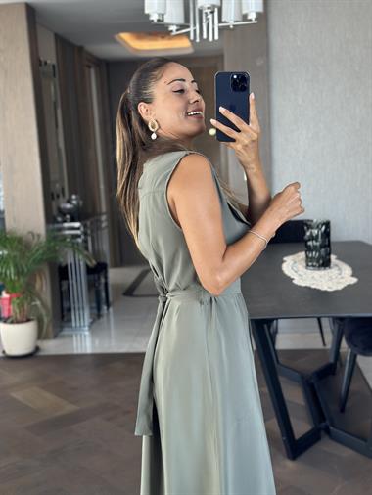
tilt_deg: -17.0
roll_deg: +2.3
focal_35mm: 48
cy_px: 248
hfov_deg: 30.3
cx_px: 186
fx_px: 687
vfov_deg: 39.6
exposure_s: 1/75
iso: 125
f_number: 1.78
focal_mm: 6.86
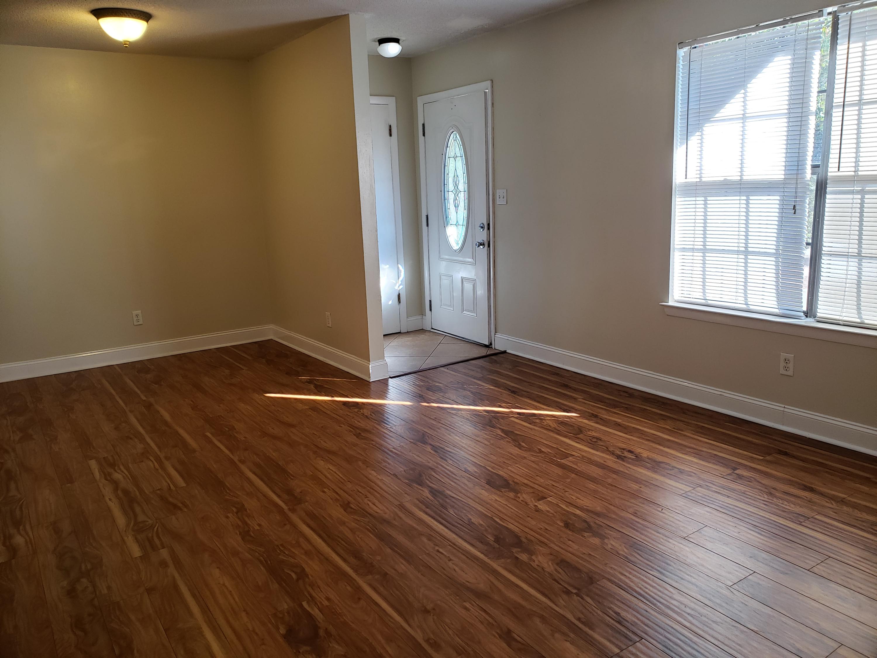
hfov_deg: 67.3
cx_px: 438
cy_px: 329
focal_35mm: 26
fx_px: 659
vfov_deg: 53.1
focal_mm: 4.3
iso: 80
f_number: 2.4
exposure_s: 1/60
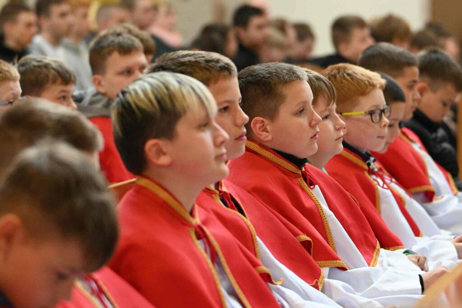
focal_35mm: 144
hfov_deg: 14.2
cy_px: 154
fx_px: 1848
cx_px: 231
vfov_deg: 9.5
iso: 2800
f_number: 2.8
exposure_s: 1/200
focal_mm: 96
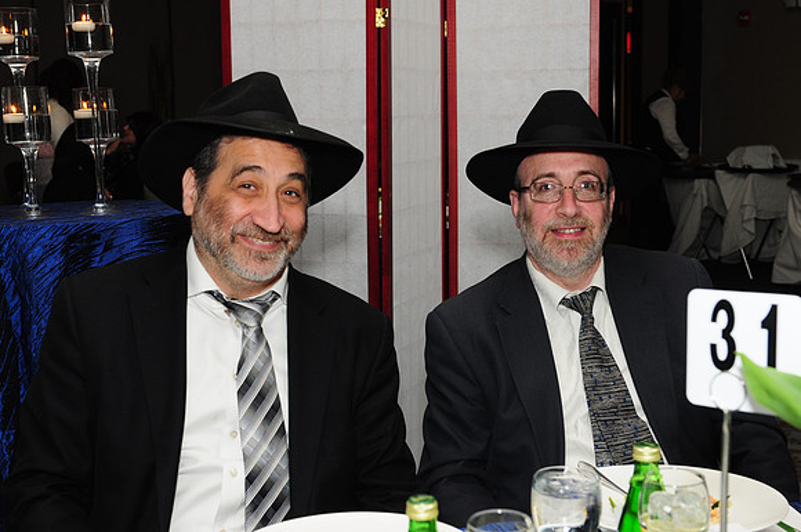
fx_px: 1067
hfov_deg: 41.2
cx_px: 400
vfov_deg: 28.0
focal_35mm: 48
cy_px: 266
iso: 500
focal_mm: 32
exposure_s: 1/60
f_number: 5
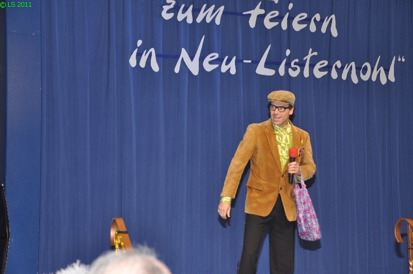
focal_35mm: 87
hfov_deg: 23.4
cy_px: 137
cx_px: 206
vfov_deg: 15.7
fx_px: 997
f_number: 5
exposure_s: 1/60
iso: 400
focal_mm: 58
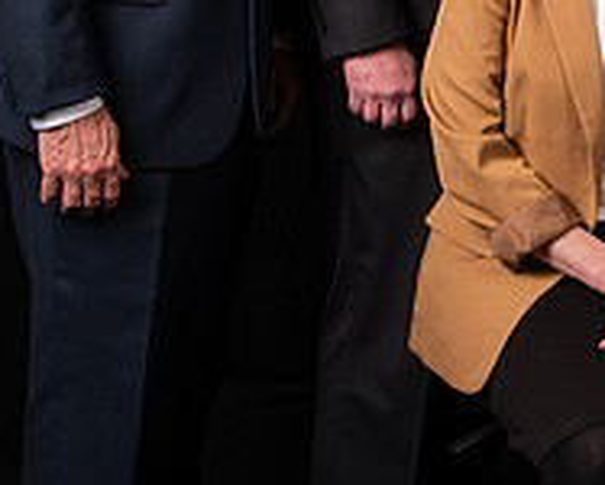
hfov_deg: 14.2
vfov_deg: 11.4
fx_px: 2348
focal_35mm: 131
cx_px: 730
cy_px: -183
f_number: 8
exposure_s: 1/100
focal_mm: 35
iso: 100
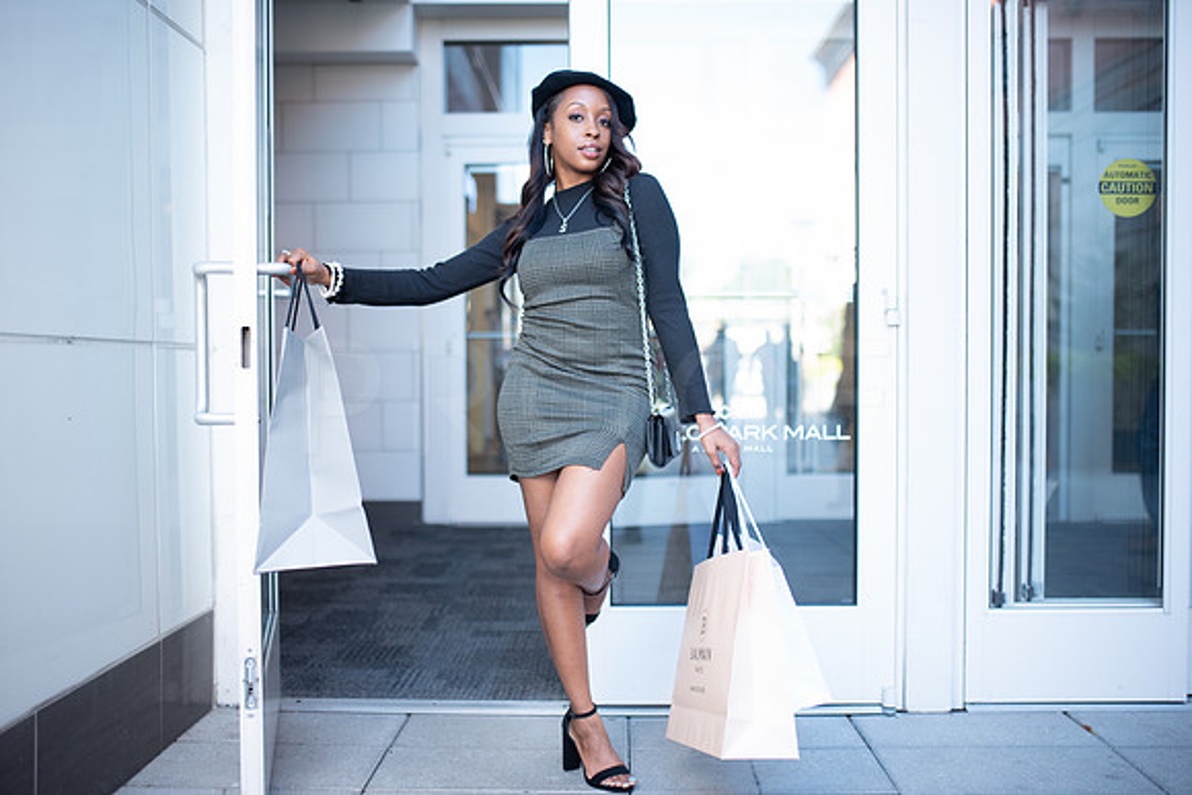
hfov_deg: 54.4
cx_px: 596
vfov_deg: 37.9
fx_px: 1159
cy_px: 398
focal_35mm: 35
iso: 100
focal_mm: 35
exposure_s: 1/160
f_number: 1.4
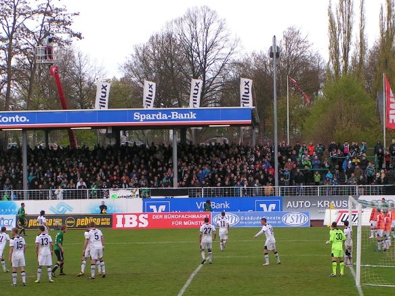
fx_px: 1346
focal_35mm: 118
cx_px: 184
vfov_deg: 12.5
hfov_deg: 16.7
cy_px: 195
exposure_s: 1/200
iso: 50
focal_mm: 13.2
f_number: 5
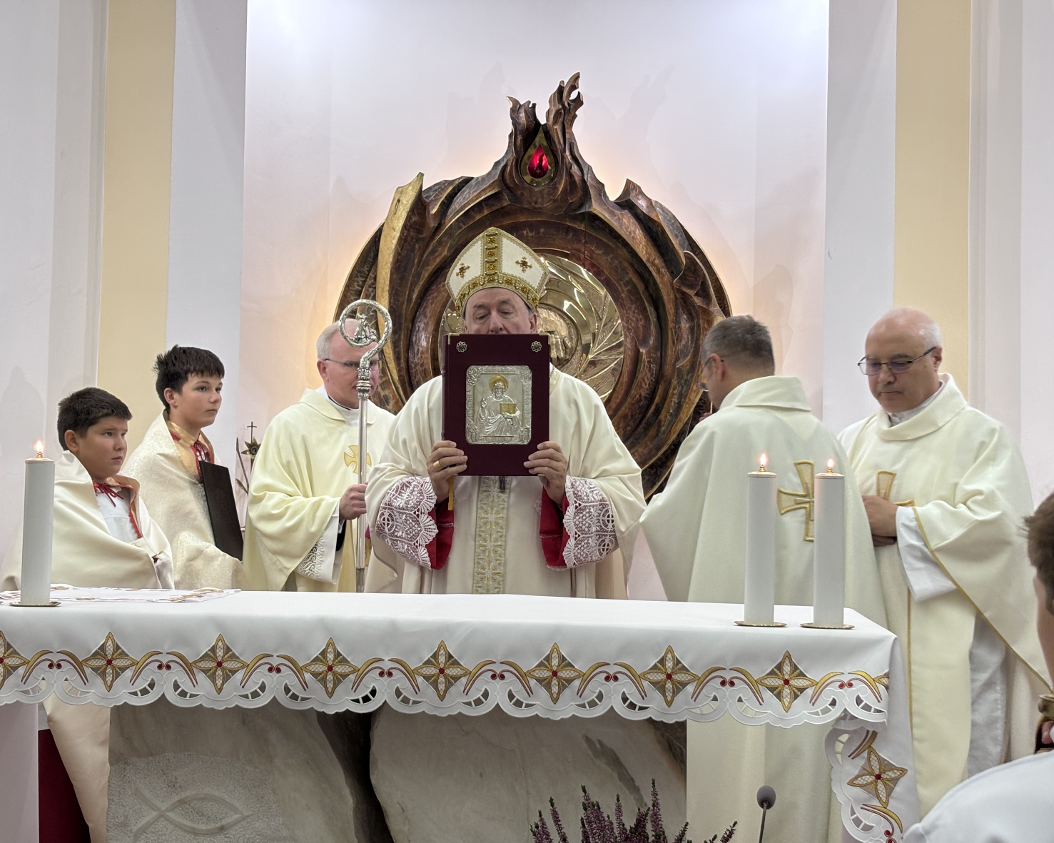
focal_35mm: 55
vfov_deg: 27.6
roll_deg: -1.3
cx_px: 485
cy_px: 423
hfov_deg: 34.1
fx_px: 1715
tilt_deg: +2.9
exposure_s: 1/50
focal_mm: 5.96
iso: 64
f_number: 1.6
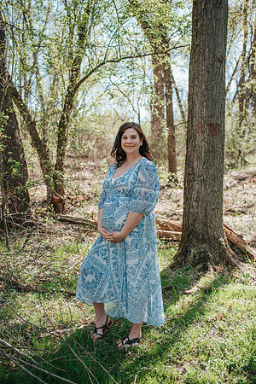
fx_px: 373
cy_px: 192
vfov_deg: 54.4
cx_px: 128
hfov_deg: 37.9
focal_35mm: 35
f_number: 2.5
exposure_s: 1/1000
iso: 280
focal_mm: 35
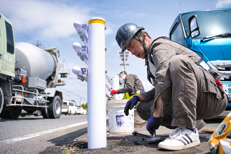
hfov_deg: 63.0
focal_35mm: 29
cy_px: 77
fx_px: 189
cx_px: 116
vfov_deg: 44.4
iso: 100
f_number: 2.8
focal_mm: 29.4
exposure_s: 1/1000
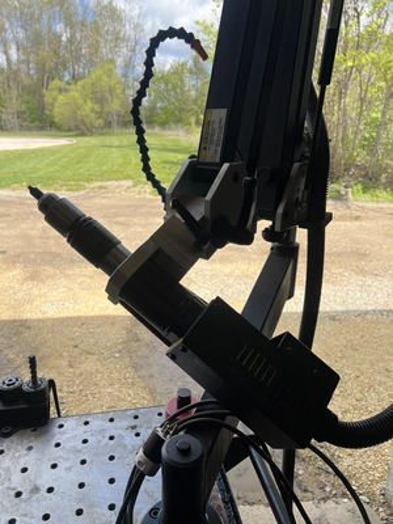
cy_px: 262
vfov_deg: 67.3
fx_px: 394
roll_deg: -0.9
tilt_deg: -19.0
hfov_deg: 53.1
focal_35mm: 26
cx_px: 196
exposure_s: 1/1698
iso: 50
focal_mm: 5.7
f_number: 1.5
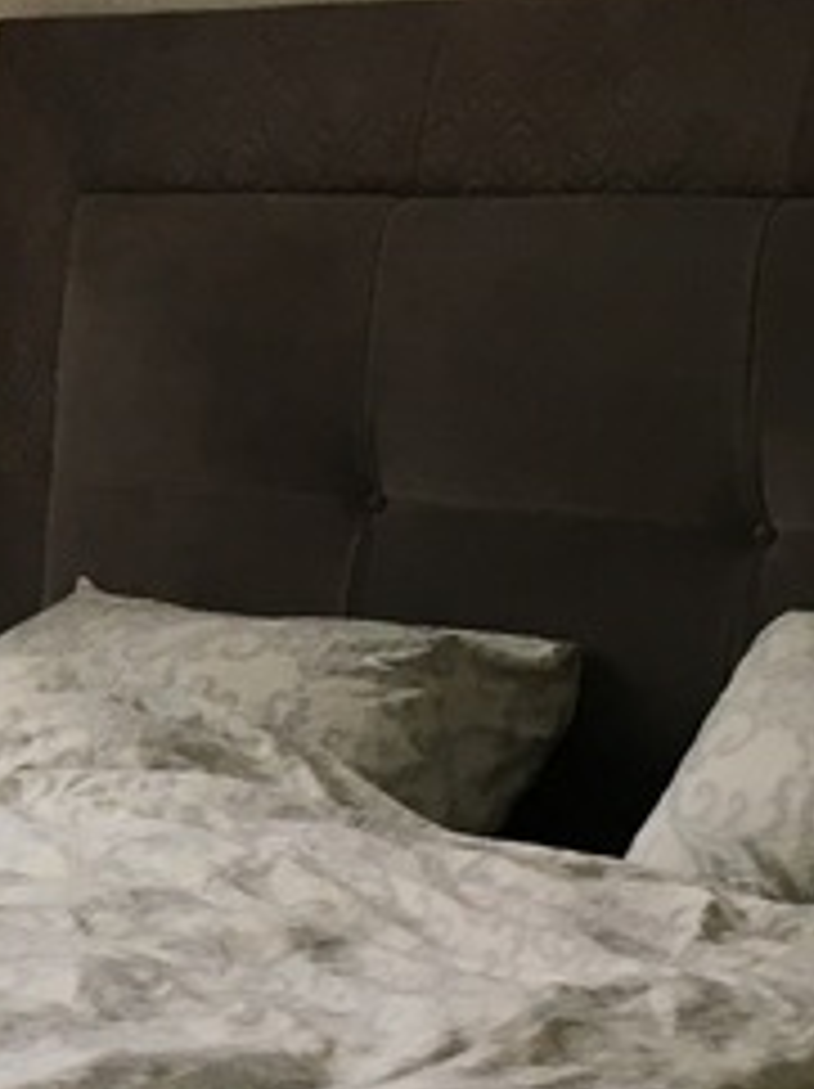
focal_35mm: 120
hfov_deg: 11.5
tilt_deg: -1.2
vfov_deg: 16.4
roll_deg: -0.2
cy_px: 418
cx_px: -589
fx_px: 3769
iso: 40
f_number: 2.2
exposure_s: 1/33
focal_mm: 4.15
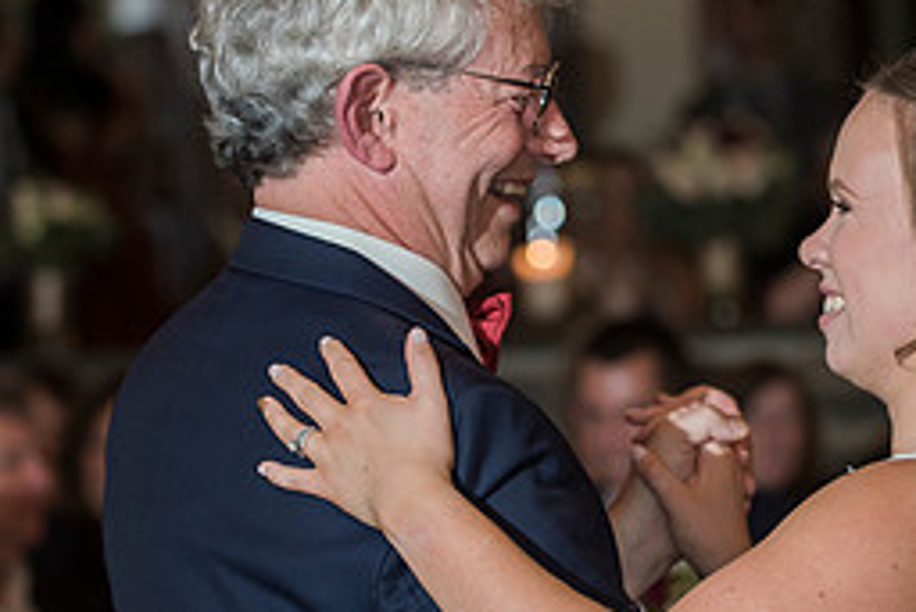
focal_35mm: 240
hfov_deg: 8.5
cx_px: 888
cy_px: 326
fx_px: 6110
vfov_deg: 5.7
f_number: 4
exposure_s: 1/125
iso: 640
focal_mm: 102
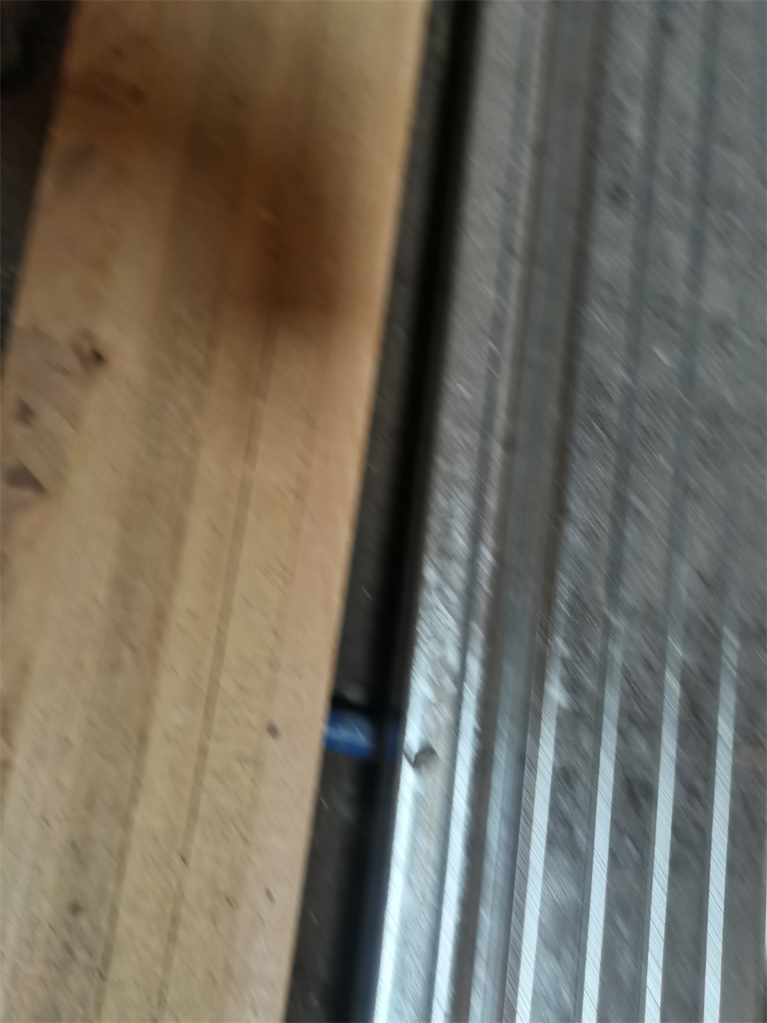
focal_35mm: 26
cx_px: 384
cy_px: 512
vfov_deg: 67.3
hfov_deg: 53.1
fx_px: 768
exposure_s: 1/100
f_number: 1.8
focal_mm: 5.58
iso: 320
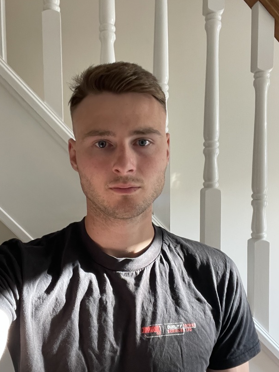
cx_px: 130
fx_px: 365
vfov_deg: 53.9
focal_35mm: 34
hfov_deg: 41.8
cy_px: 199
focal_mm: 2.71
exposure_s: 1/50
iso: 400
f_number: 2.2
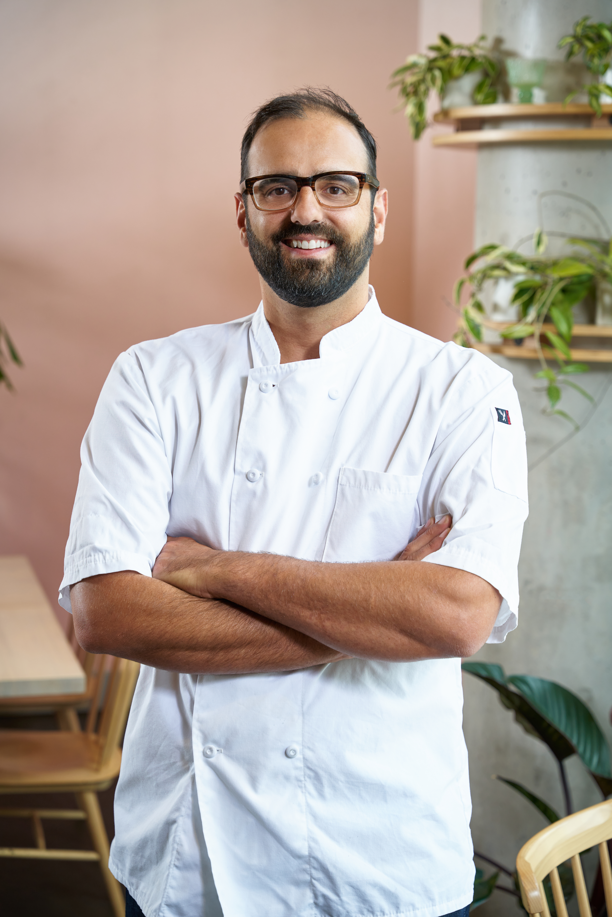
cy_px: 458
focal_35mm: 70
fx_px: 1784
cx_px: 306
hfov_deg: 19.5
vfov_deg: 28.8
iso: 250
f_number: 4
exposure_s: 1/160
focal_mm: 70
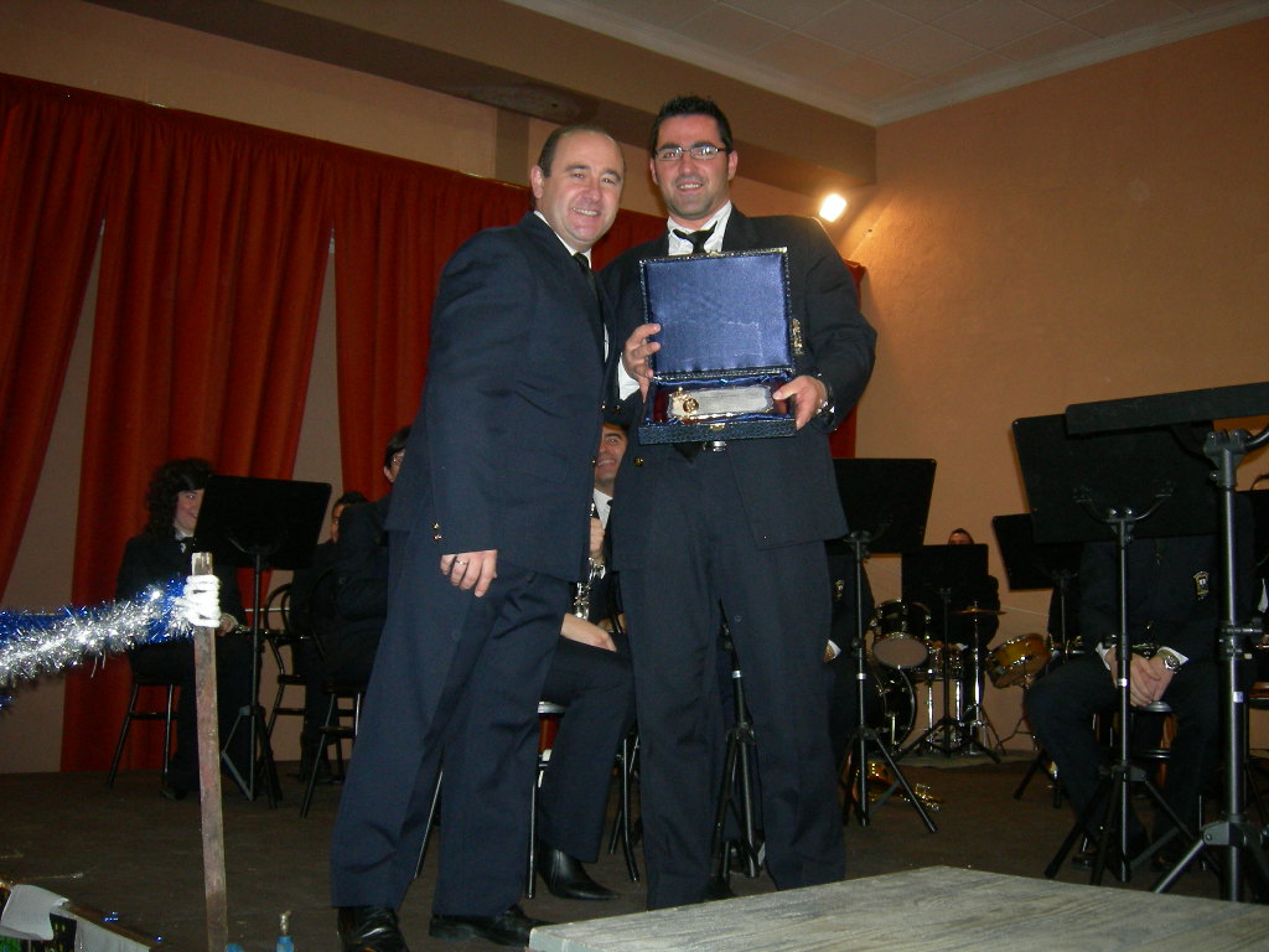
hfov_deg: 51.4
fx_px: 1320
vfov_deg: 39.7
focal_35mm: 36
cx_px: 634
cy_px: 476
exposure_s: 1/60.1
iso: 200
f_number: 2.7
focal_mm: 7.5
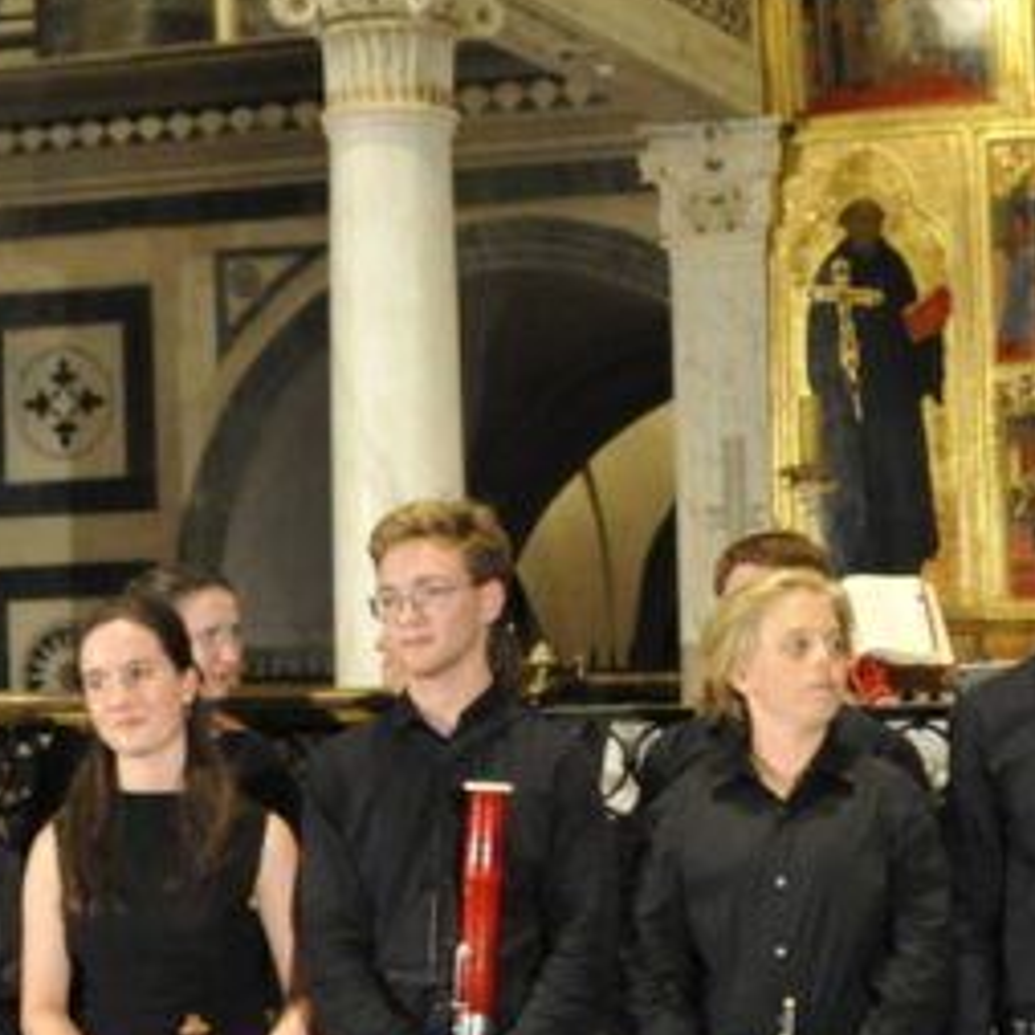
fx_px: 3247
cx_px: 717
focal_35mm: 96
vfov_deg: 18.1
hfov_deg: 18.0
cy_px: 577
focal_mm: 28
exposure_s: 1/60
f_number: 4
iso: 5000
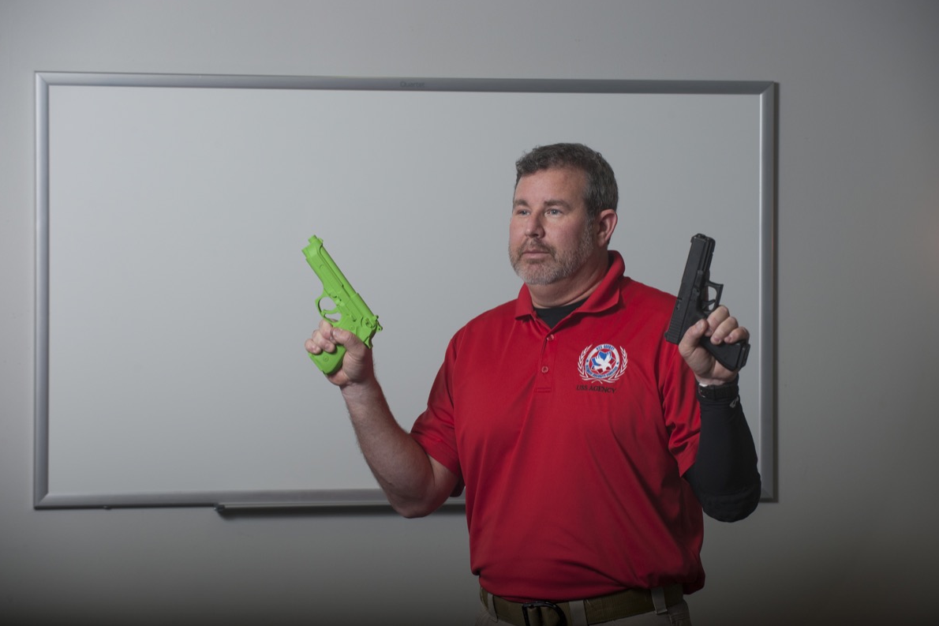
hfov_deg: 15.7
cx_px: 469
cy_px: 313
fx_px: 3416
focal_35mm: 131
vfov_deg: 10.5
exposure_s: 1/250
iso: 320
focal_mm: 130
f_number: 5.6
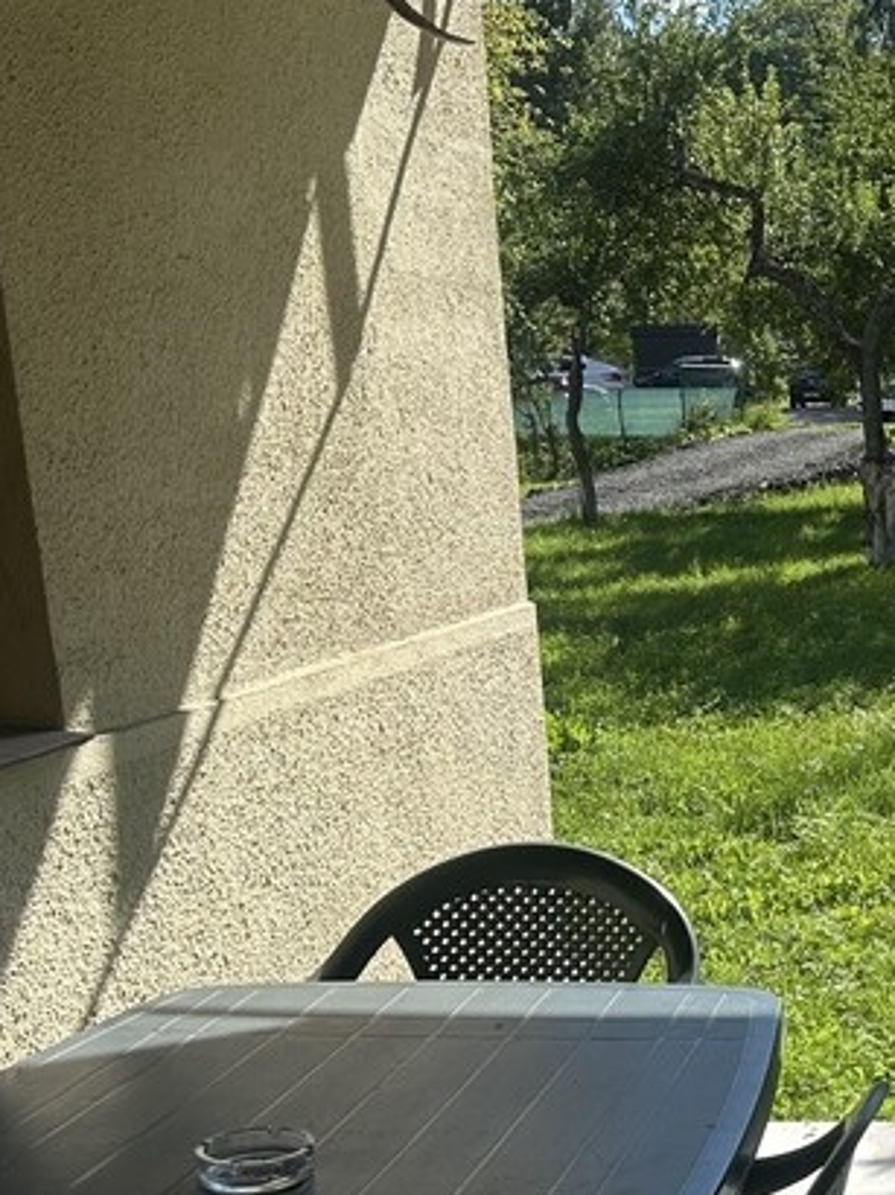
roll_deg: -0.3
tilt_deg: -12.7
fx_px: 2071
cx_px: 1093
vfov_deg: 31.7
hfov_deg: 22.4
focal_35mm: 60
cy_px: 877
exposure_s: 1/2967
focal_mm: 6.86
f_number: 1.78
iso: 80
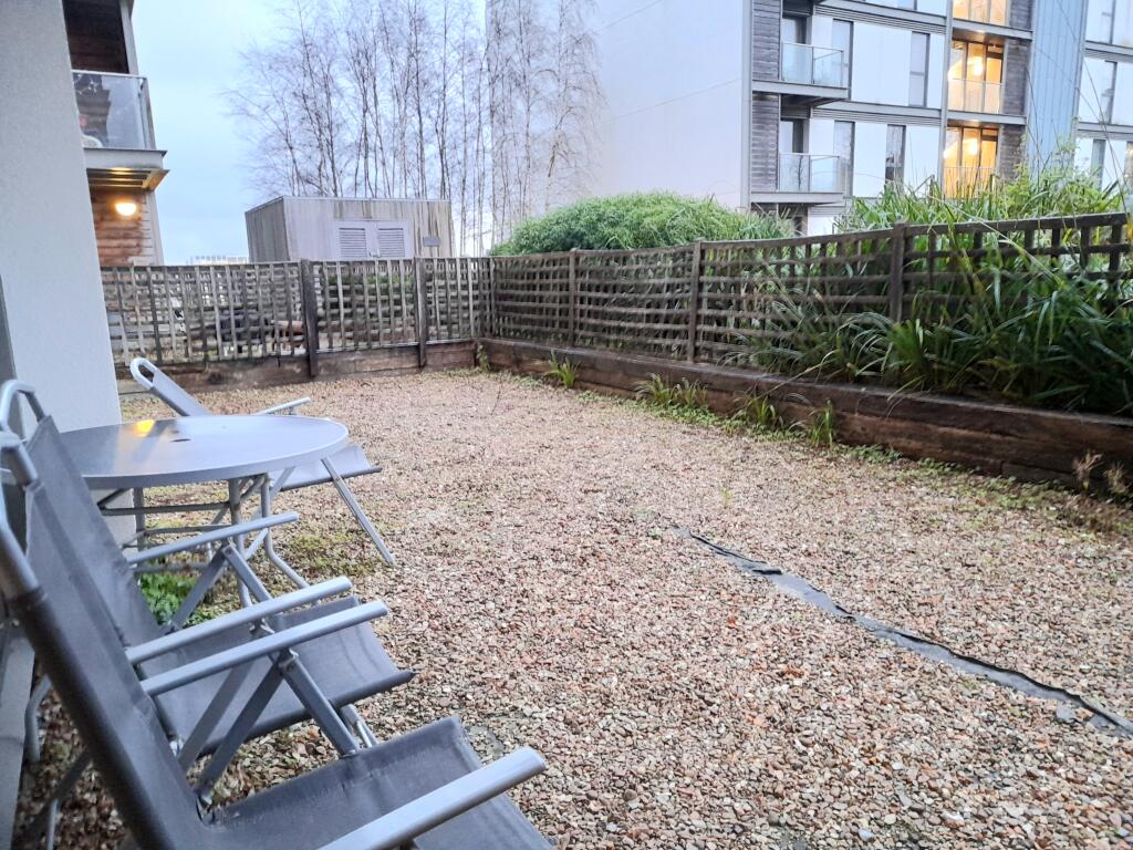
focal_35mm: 25
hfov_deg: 69.4
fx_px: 818
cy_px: 425
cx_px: 566
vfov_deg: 54.9
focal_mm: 4.6
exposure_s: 1/30
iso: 400
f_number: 2
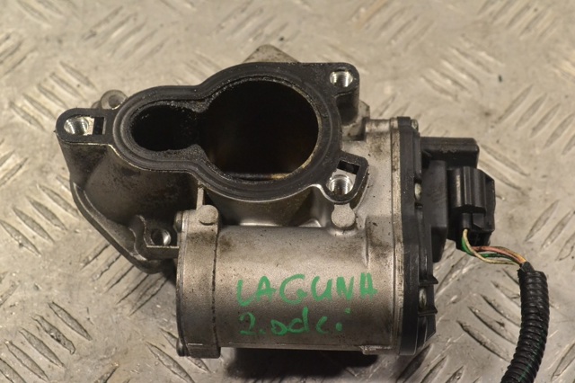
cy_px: 192
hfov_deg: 30.5
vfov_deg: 20.6
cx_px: 288
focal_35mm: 66
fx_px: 1054
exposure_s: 1/400
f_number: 10
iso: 3200
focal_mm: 44
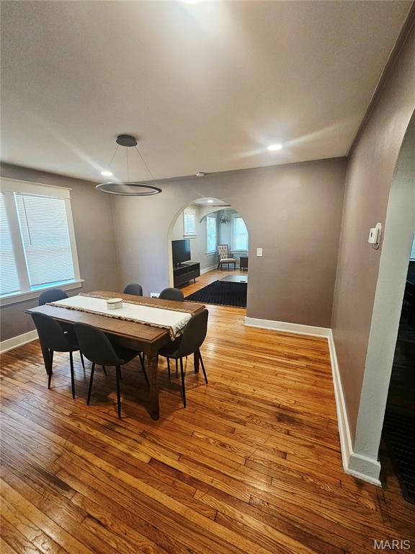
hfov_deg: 89.9
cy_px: 277
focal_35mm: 13
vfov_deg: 106.2
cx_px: 208
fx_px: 208
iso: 250
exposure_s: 1/60.2
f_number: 2.2
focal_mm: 2.2
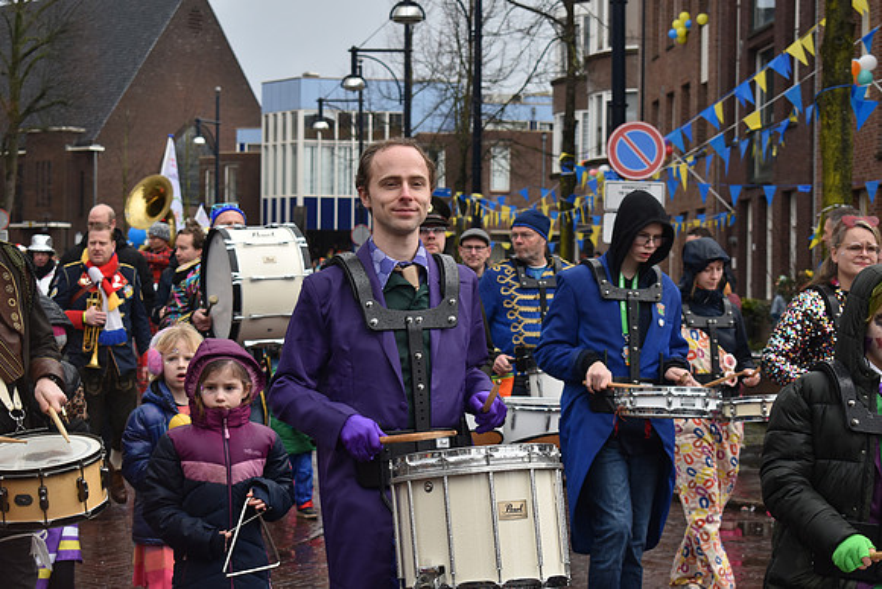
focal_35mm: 72
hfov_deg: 28.1
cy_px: 294
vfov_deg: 18.9
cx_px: 441
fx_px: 1764
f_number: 5.6
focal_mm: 48
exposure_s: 1/250
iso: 280
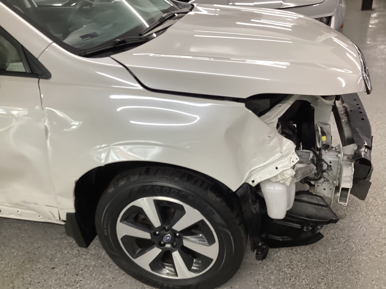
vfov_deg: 45.4
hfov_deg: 58.4
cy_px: 144
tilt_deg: -28.4
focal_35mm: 31
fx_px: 346
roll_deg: +1.4
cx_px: 193
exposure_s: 1/60
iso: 125
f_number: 2.4
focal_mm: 3.3
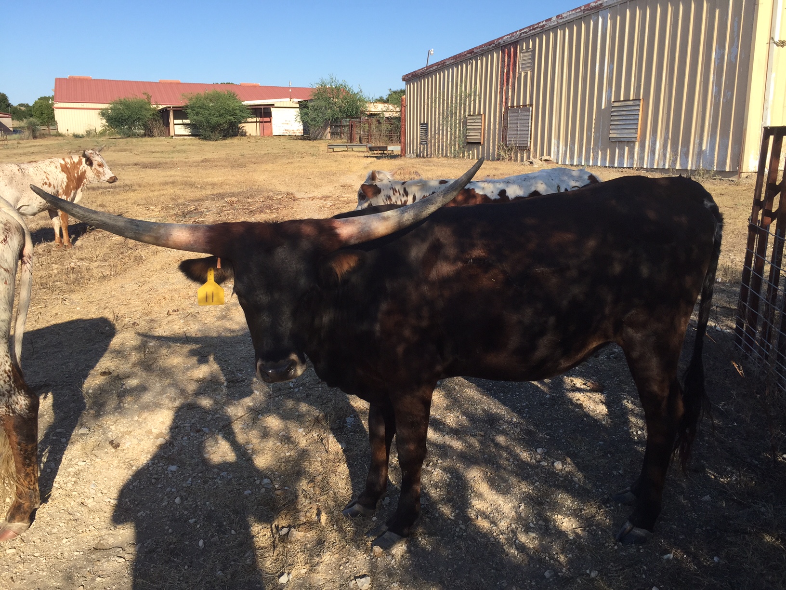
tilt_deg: -12.4
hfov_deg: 61.7
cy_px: 295
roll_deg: -0.6
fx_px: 658
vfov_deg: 48.2
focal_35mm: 29
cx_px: 393
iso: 32
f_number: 2.2
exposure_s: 1/1319
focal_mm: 4.15
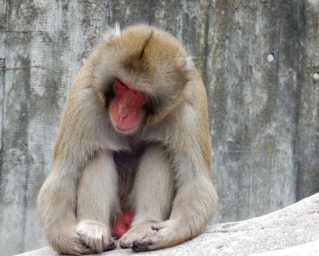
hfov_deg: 5.1
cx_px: 132
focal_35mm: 380
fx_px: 3589
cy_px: 142
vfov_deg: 4.1
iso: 125
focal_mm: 57.3
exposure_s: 1/60
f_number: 6.3
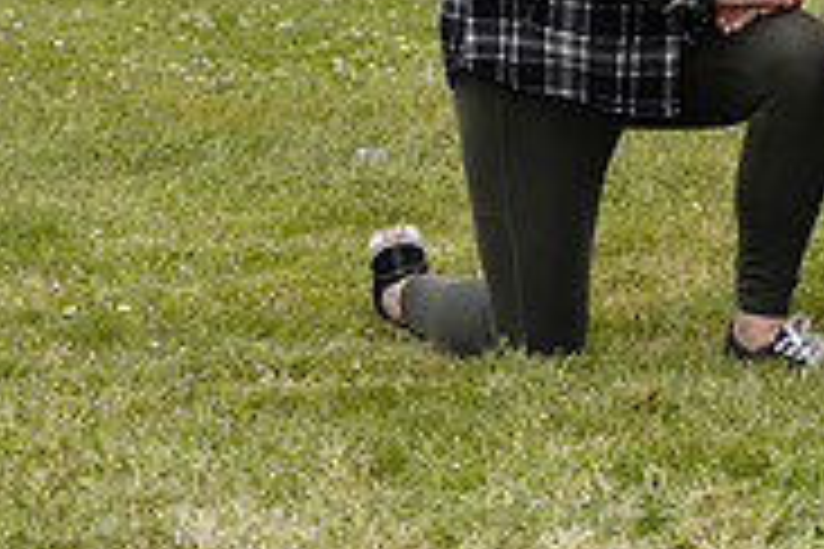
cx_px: 1265
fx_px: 6591
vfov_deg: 4.7
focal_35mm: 288
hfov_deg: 7.0
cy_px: -268
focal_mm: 91
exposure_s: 1/250
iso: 50
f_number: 5.6
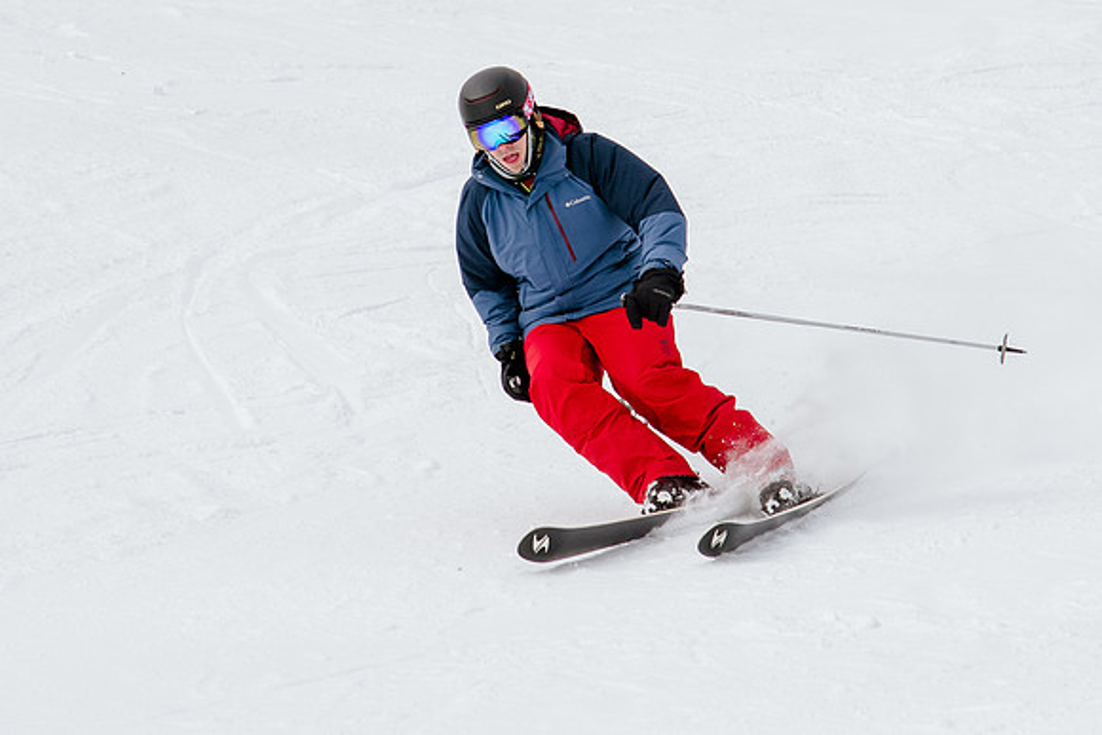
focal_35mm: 258
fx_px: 7903
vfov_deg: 5.3
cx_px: 557
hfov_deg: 8.0
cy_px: 140
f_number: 5.6
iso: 400
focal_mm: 95
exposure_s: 1/1600
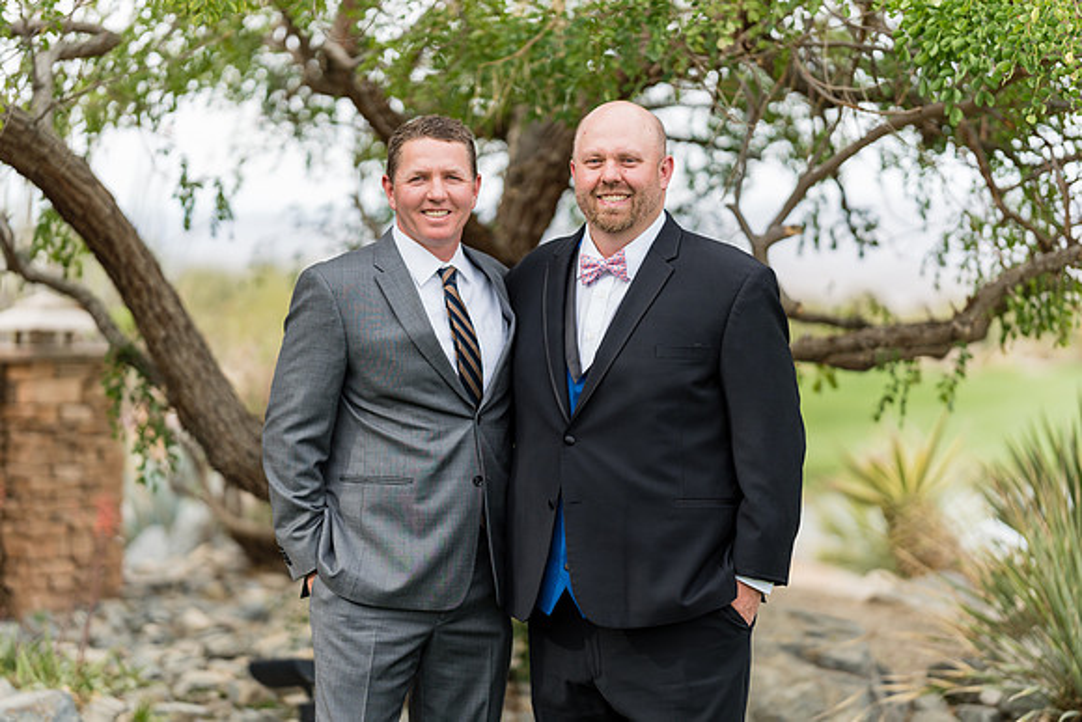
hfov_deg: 23.9
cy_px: 361
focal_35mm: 85
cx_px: 541
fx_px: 2555
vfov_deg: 16.1
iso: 160
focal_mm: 85
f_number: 1.4
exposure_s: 1/3200
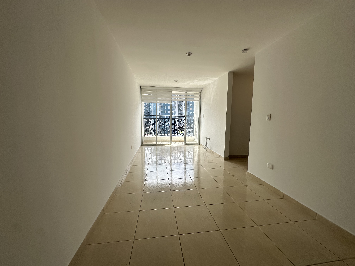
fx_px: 144
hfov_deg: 102.1
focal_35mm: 14
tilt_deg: -5.8
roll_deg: -1.1
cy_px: 133
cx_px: 178
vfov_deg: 85.7
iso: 40
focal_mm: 2.22
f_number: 2.2
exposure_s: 1/703
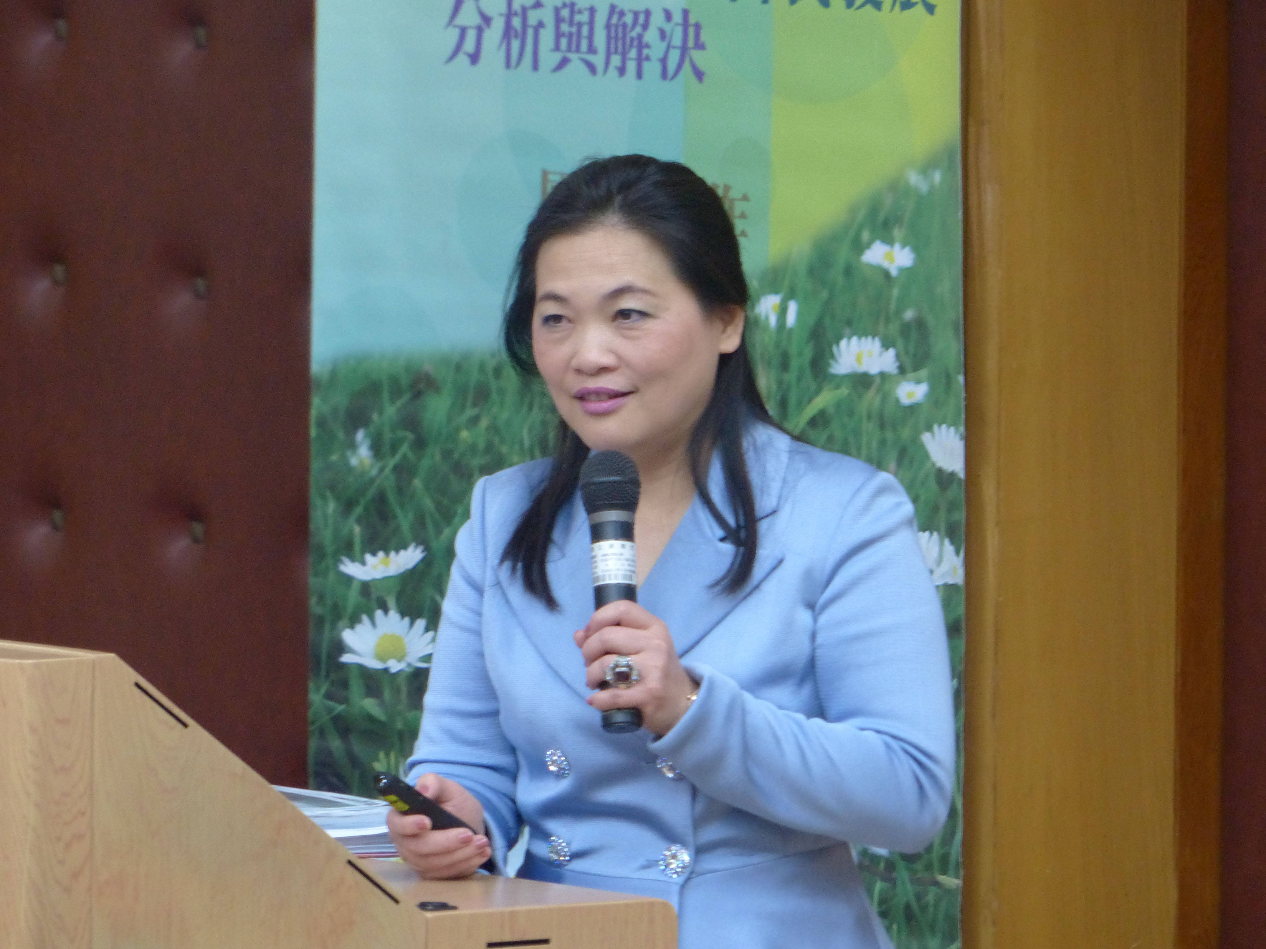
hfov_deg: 5.4
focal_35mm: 366
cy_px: 474
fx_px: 13386
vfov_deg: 4.1
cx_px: 633
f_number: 2.8
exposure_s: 1/40
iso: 400
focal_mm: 65.8
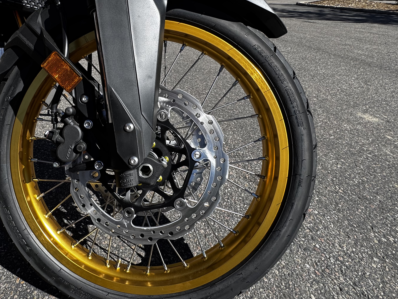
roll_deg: -1.3
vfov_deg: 63.1
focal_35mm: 21
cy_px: 127
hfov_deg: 76.4
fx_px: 241
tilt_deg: -33.5
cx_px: 131
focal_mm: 2.22
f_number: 2.2
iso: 40
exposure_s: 1/932
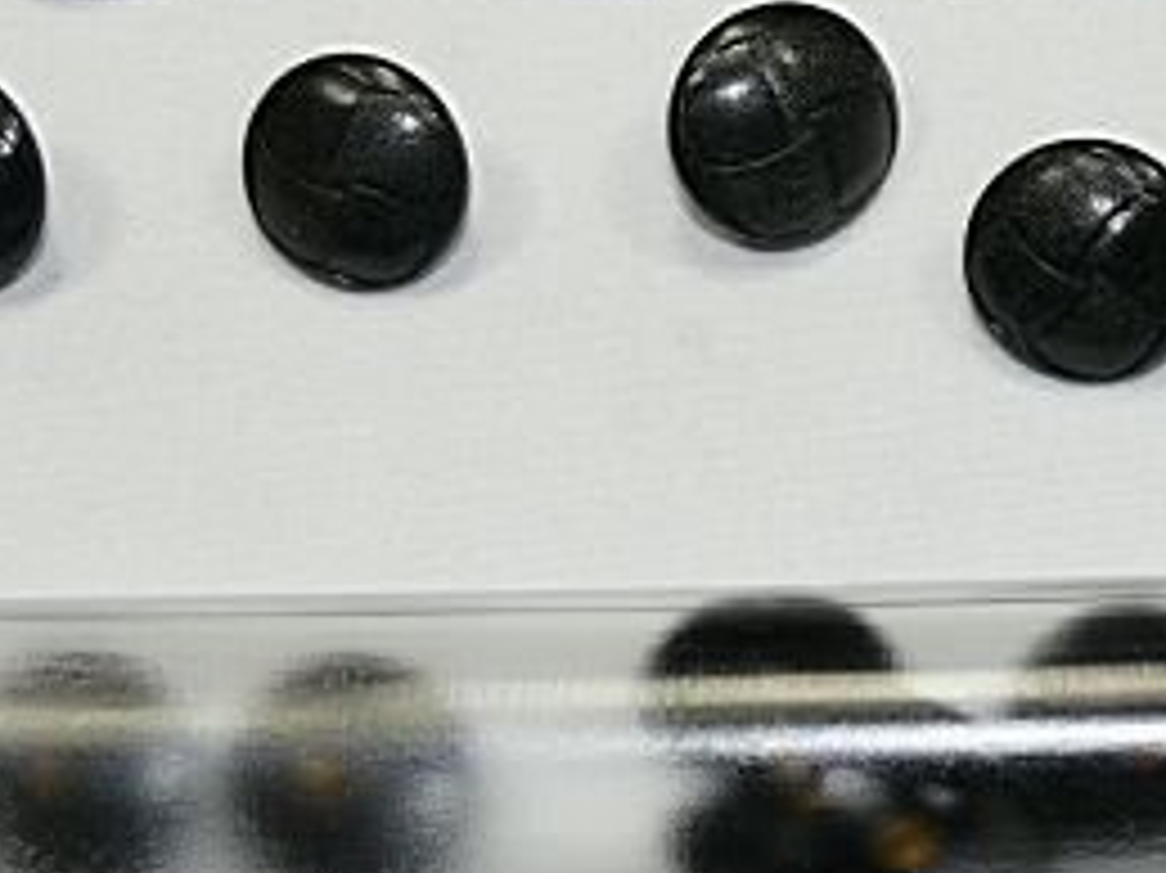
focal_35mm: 81
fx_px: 2727
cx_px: 900
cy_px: 153
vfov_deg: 18.0
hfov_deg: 23.8
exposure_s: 1/40
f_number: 4.5
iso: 100
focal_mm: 7.5
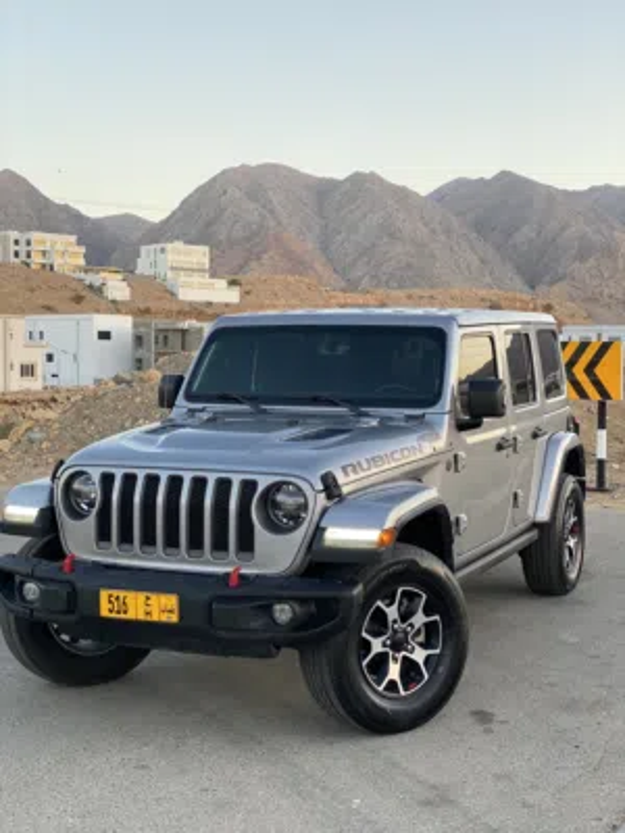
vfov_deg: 36.8
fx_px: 1252
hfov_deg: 28.0
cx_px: 312
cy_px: 416
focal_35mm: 52
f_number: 2
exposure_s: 1/122
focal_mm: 6
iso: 50
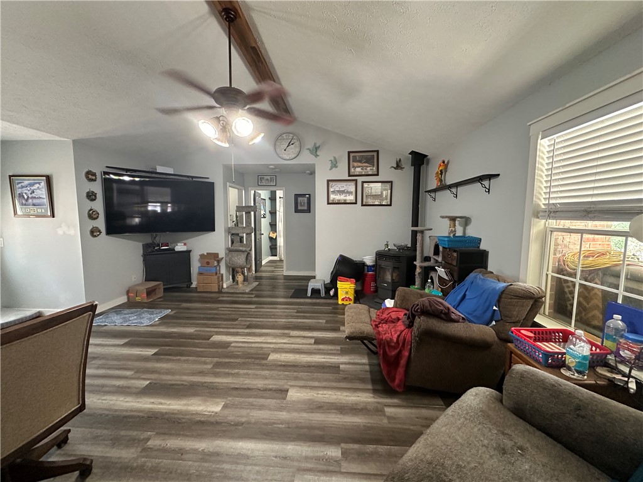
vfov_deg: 85.7
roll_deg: -0.4
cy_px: 241
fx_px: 260
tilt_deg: -5.0
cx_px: 322
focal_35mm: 14
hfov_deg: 102.1
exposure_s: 1/60
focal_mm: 2.22
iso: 500
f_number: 2.2
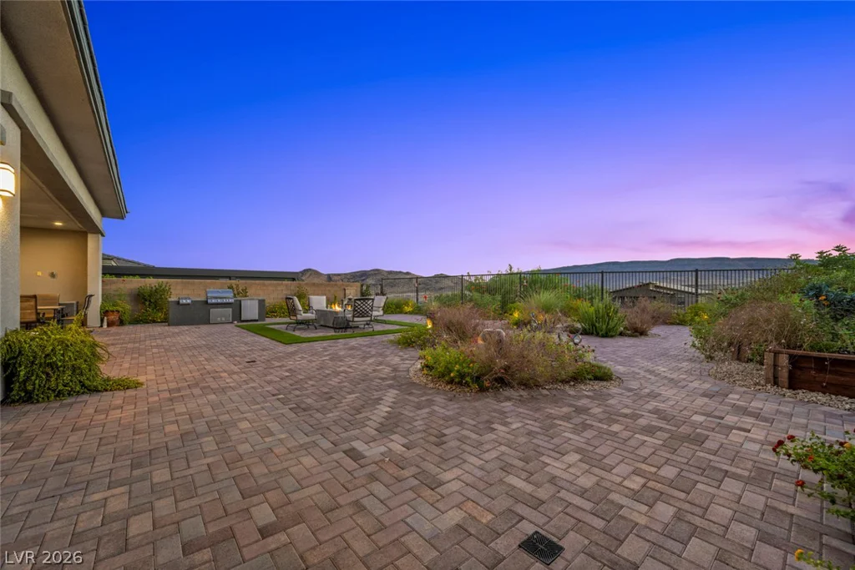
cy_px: 285
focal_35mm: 14
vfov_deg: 81.2
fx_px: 333
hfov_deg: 104.2
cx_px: 428
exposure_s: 1/2.5
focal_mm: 14
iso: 800
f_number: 8
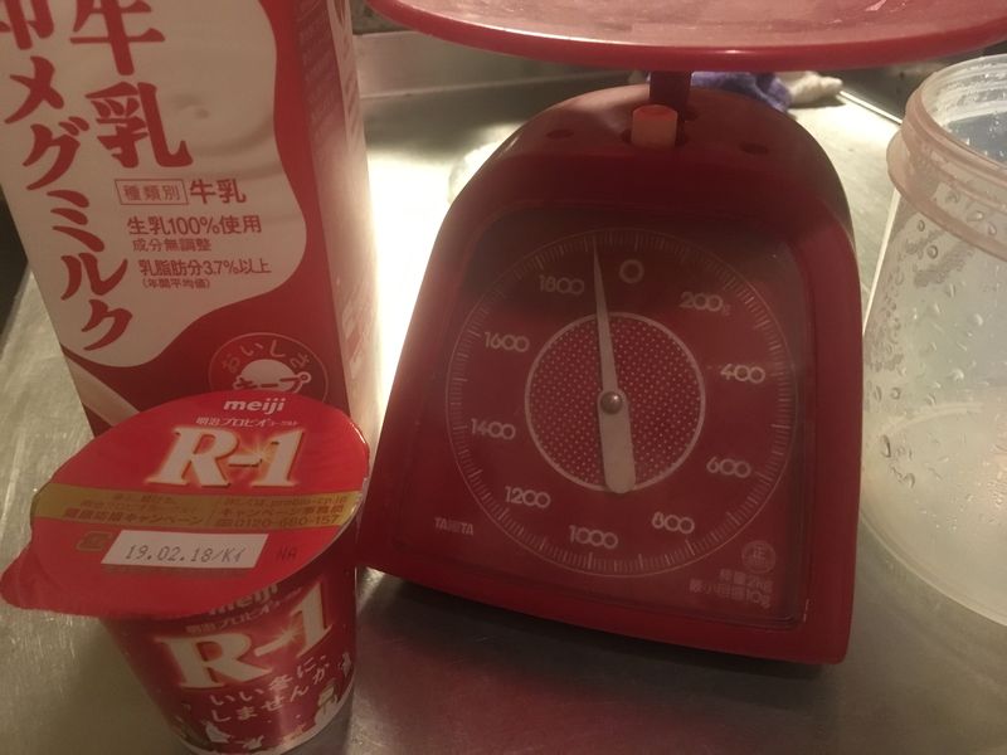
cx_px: 504
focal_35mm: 29
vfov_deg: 48.2
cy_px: 378
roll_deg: +0.9
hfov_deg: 61.7
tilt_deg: -34.3
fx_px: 844
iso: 320
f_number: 2.2
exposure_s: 1/15
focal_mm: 4.15
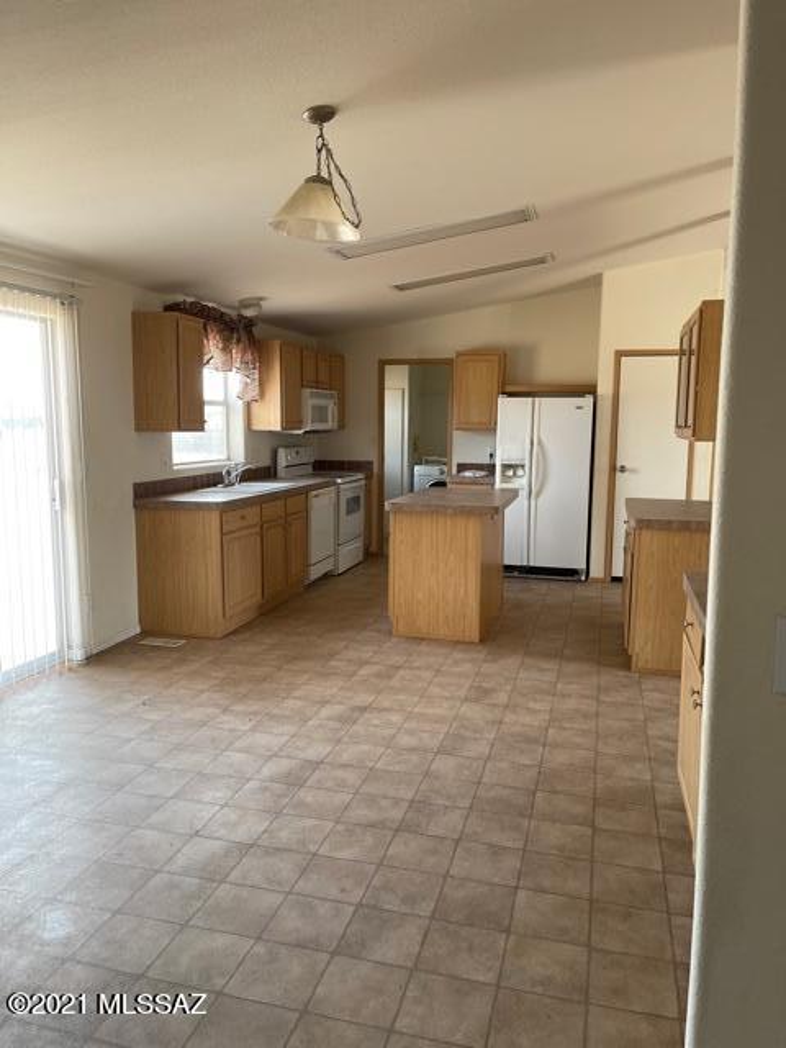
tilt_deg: -7.3
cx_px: 393
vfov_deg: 67.3
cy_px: 524
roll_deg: -0.8
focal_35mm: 26
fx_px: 787
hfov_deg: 53.1
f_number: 1.6
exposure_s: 1/121
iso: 100
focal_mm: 5.1
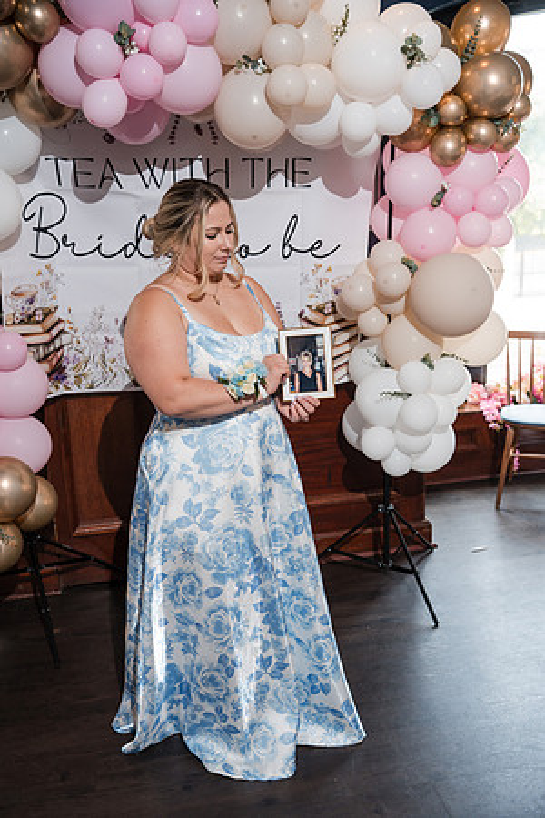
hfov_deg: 37.9
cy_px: 409
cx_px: 272
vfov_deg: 54.4
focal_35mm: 35
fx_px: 795
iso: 1000
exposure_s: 1/250
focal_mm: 35
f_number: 4
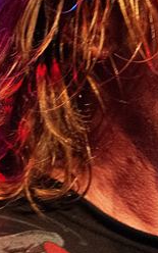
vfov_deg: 5.9
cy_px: 58
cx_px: 193
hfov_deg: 3.7
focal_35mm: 354
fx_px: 2439
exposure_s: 1/125
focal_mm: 80
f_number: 3.5
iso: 2500
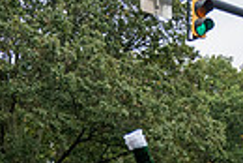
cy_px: 304
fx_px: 723
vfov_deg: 11.7
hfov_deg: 18.5
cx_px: 254
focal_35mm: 107
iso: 800
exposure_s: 1/1600
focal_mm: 24
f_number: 4
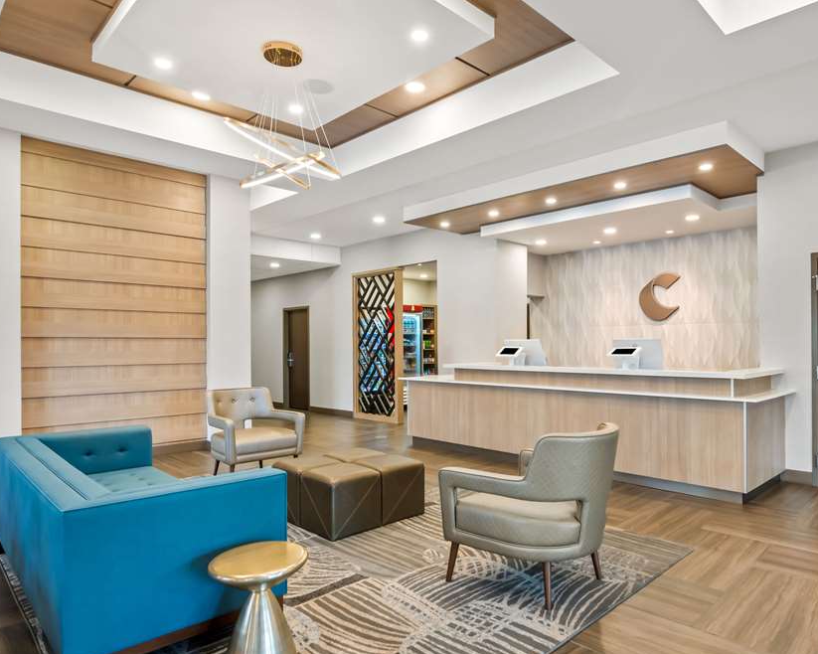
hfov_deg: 77.0
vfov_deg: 65.5
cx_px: 478
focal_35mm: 21
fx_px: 508
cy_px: 338
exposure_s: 1/1.25
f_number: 6.3
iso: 320
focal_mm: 12
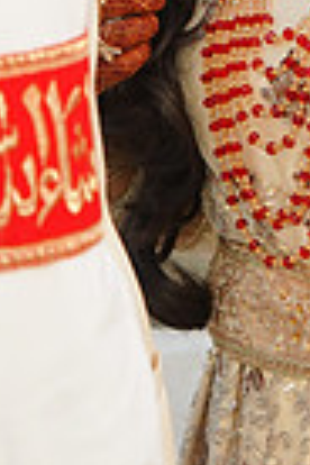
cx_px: 275
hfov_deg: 7.1
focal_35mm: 193
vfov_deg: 10.3
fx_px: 2493
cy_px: -236
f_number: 4
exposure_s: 1/200
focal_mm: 46
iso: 400
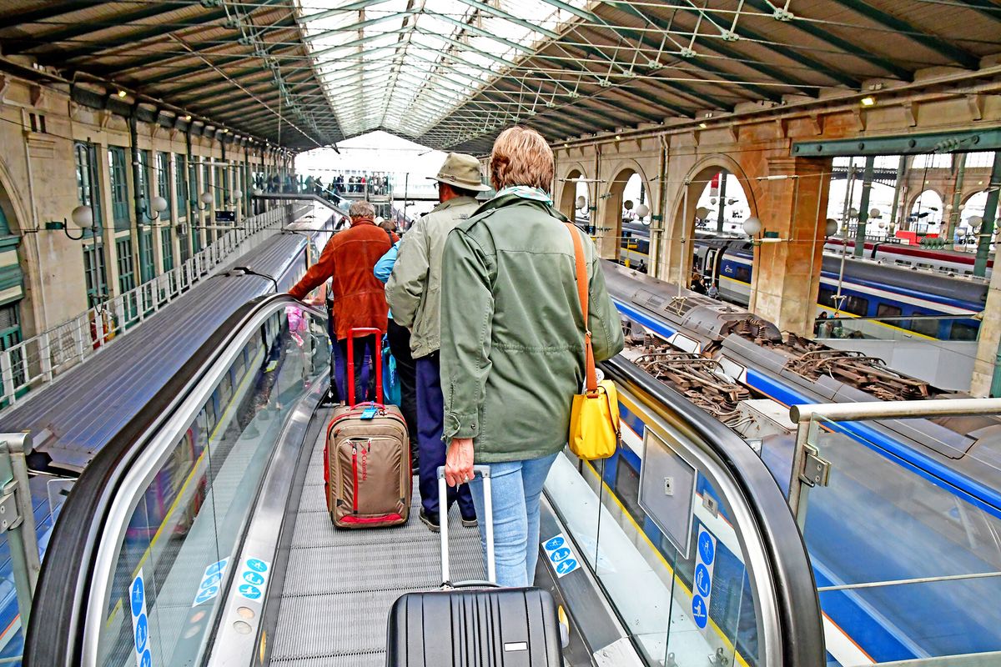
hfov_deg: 73.7
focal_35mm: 24
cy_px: 334
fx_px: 667
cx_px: 500
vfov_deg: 53.1
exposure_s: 1/320
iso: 3200
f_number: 9
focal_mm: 16
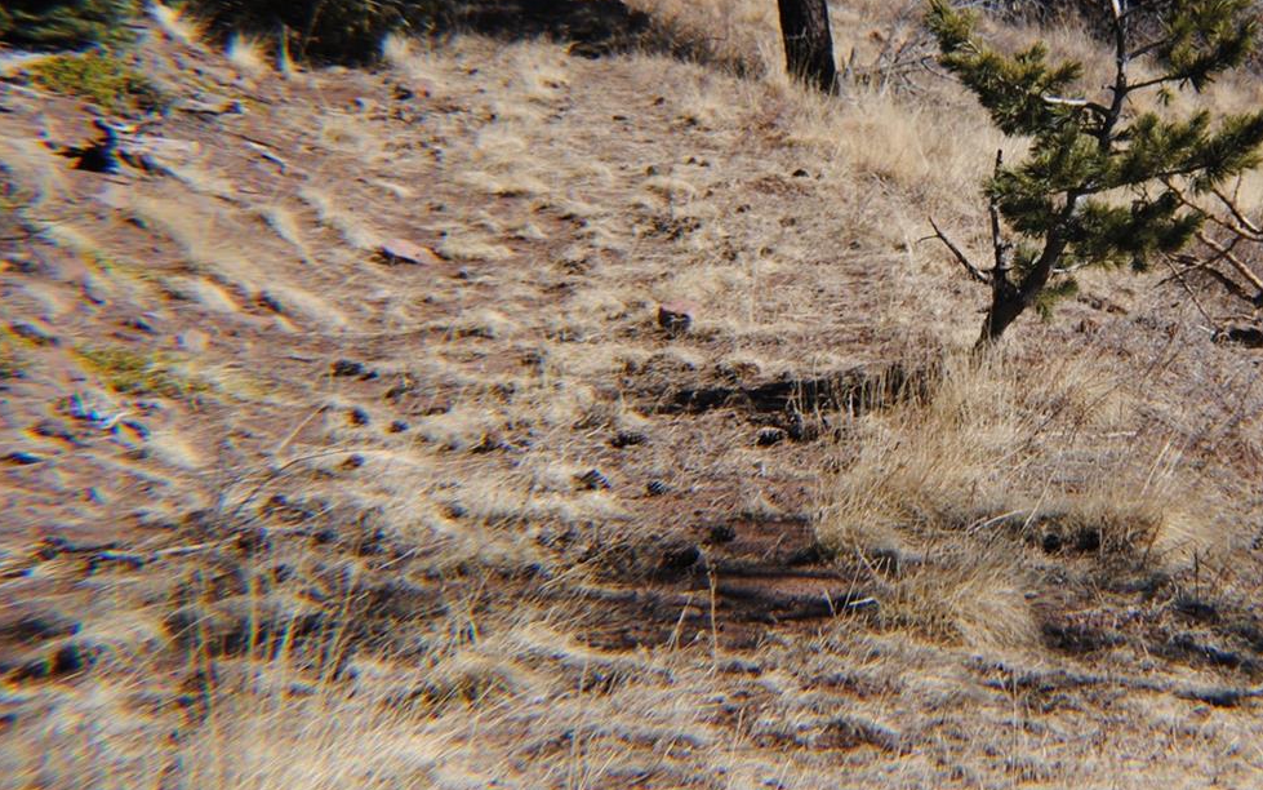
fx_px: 2754
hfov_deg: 25.4
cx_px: 1004
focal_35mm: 80
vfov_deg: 16.3
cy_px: 248
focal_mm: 32
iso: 100
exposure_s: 1/250
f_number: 8
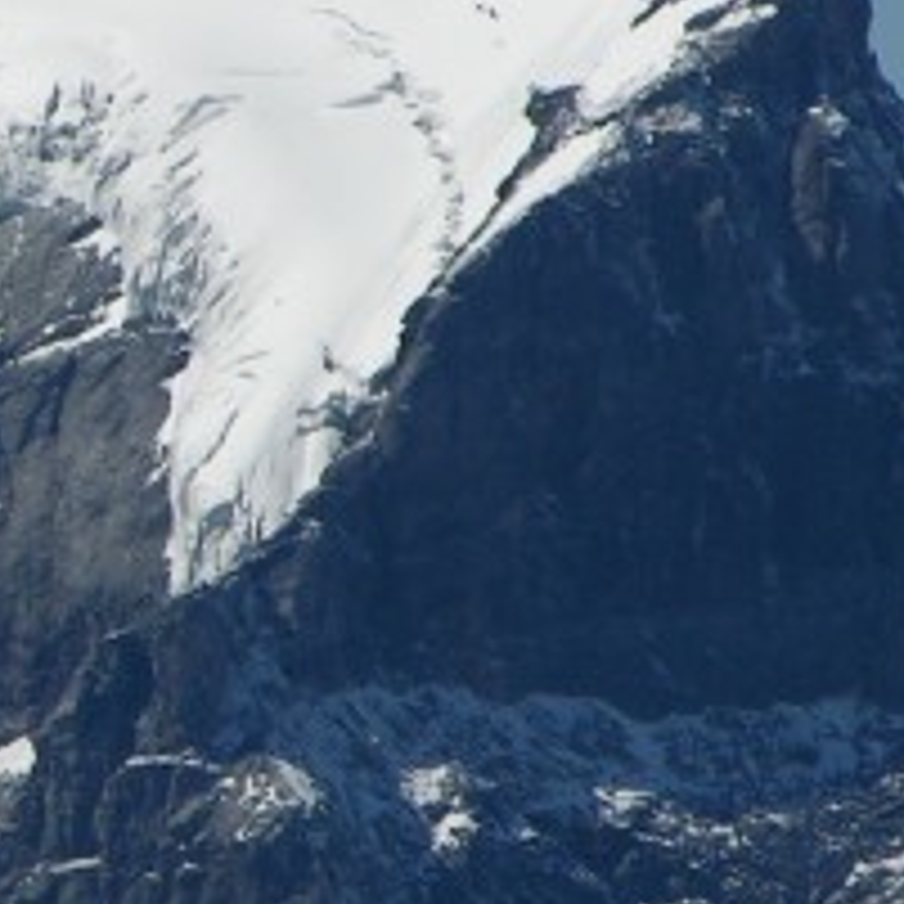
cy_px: 670
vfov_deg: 1.8
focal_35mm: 993
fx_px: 29339
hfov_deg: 1.8
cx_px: -985
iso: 50
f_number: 7.3
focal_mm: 56.7
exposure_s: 1/444
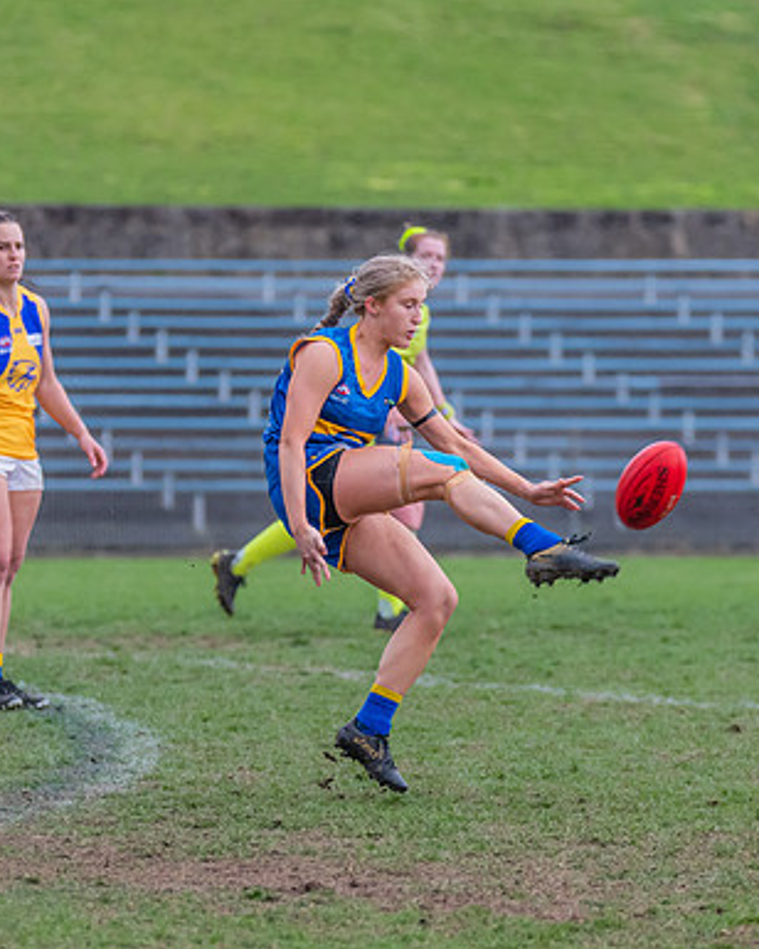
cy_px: 536
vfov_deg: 3.4
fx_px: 16061
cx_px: 362
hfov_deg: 2.7
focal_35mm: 572
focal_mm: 300
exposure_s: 1/1250
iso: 1400
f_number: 5.6
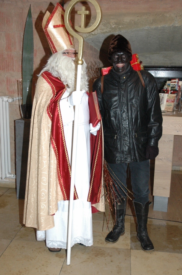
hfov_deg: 30.8
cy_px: 138
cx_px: 91
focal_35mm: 44
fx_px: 331
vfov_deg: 45.0
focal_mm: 29
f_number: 4
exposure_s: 1/60
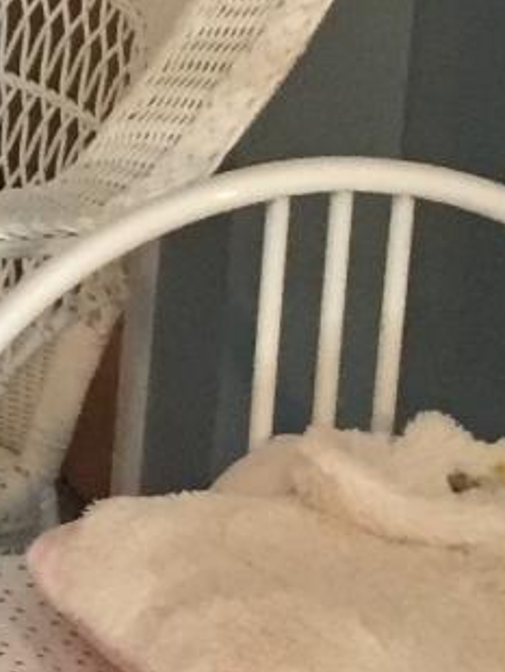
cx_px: -793
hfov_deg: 7.3
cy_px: -141
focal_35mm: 187
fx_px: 3632
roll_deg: -0.8
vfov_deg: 10.4
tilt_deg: -12.5
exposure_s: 1/30
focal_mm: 4.15
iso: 160
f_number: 2.2
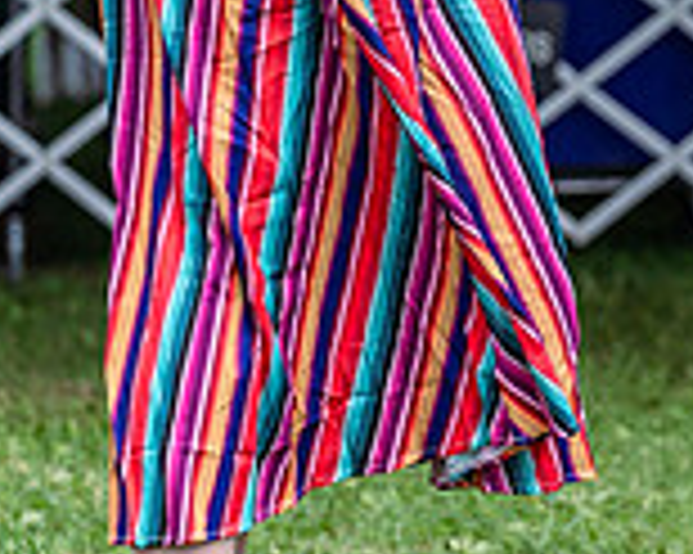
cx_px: 1051
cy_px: -122
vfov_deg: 3.0
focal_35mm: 513
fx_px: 10515
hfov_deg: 3.8
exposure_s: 1/1000
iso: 100
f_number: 3.5
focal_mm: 125
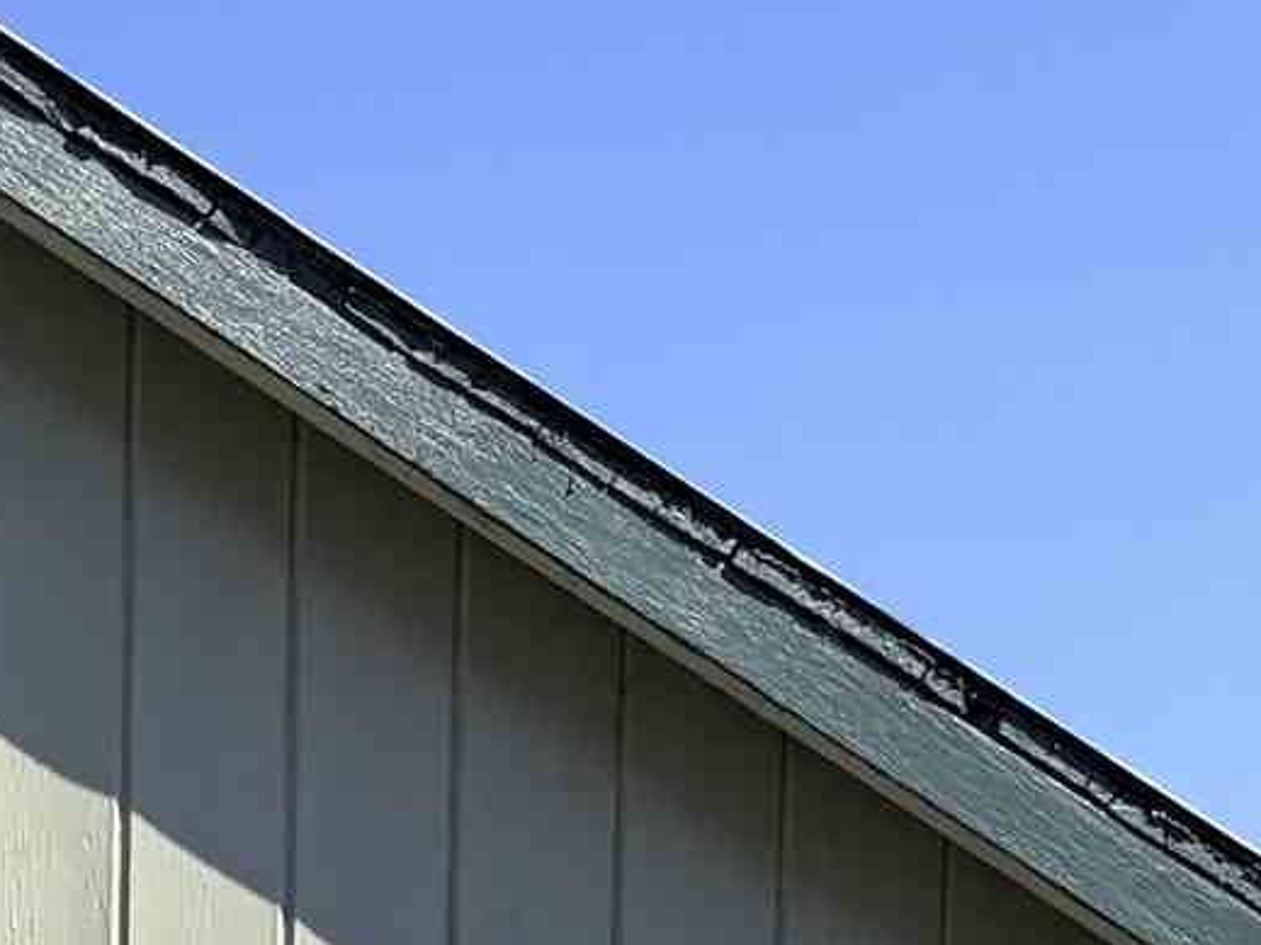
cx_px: -1881
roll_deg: +1.0
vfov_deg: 9.2
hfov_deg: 11.3
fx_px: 5172
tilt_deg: -5.2
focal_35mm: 142
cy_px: 2366
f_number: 1.78
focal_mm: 6.76
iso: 80
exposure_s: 1/4673
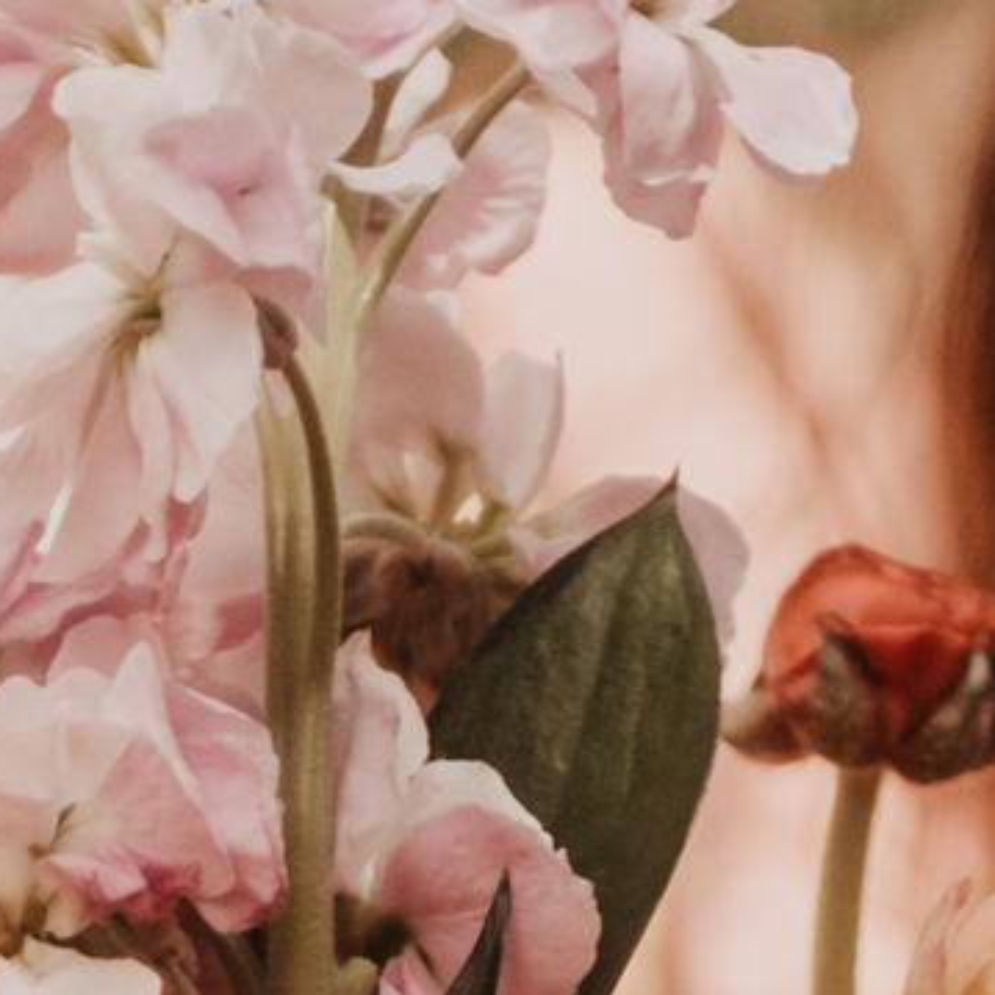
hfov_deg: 3.0
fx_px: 18862
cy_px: 4257
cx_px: -238
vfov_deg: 2.9
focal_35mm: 580
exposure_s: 1/800
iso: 250
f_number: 2.8
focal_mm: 45.5
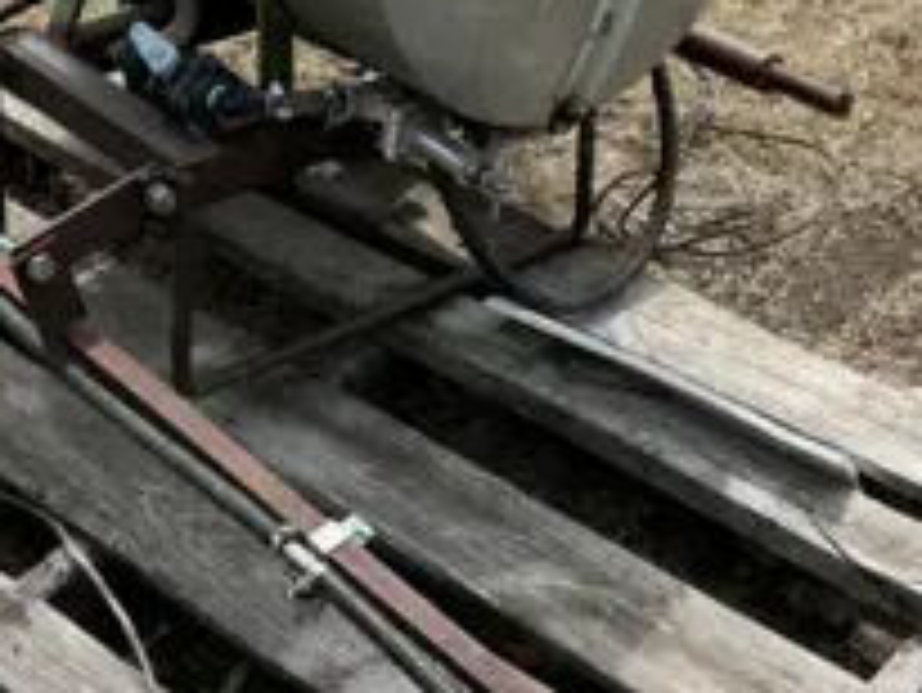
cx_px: 391
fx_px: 1999
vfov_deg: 19.6
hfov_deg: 25.9
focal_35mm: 75
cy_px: 238
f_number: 1.78
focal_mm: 6.86
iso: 80
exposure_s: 1/2469
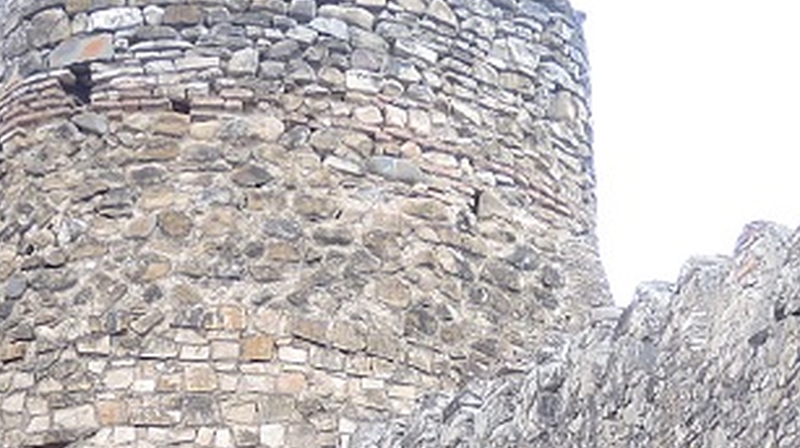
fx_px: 2755
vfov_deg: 8.7
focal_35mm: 130
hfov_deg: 16.5
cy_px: 922
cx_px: 545
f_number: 2
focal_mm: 6
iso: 80
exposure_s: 1/160
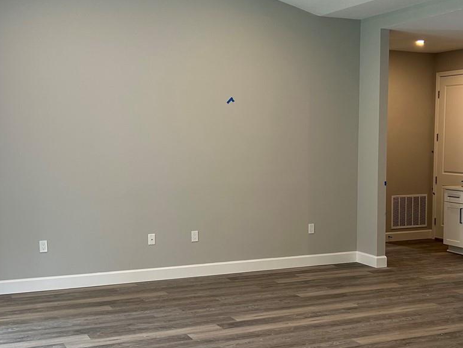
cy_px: 205
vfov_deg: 27.0
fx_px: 722
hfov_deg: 35.2
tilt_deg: -5.5
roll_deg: +0.2
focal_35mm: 54
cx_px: 302
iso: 80
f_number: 1.5
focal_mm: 5.7
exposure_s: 1/60
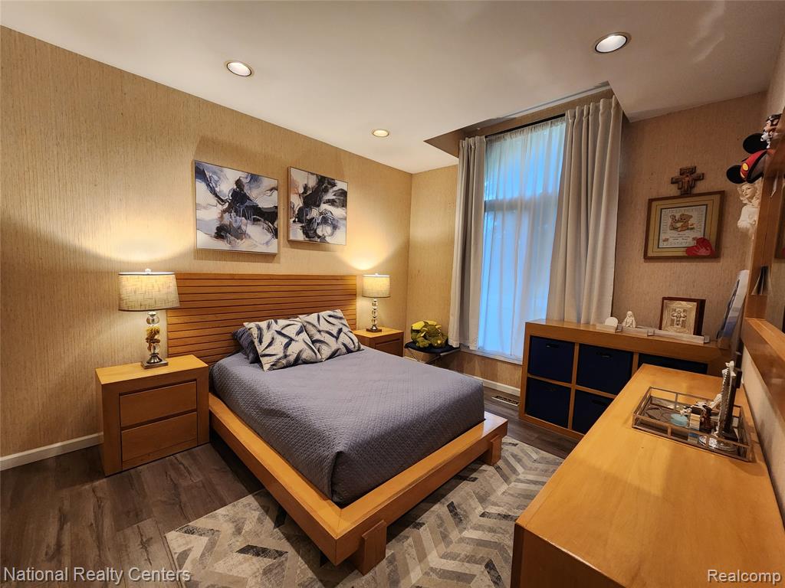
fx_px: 295
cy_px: 294
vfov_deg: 89.9
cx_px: 392
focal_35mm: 13
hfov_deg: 106.2
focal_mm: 2.2
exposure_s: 1/40
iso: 320
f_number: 2.2
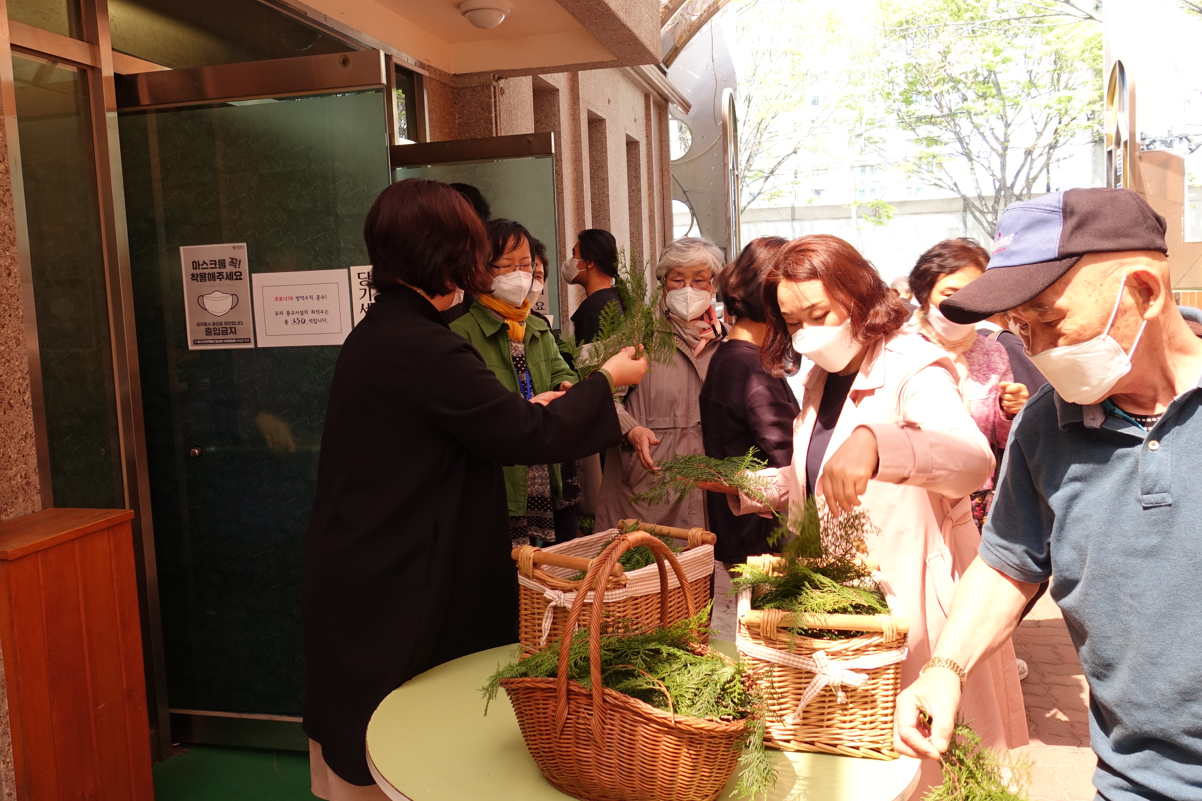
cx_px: 587
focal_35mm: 28
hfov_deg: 65.5
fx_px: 935
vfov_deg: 46.4
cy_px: 373
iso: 125
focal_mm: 8.8
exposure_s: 1/80
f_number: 3.5
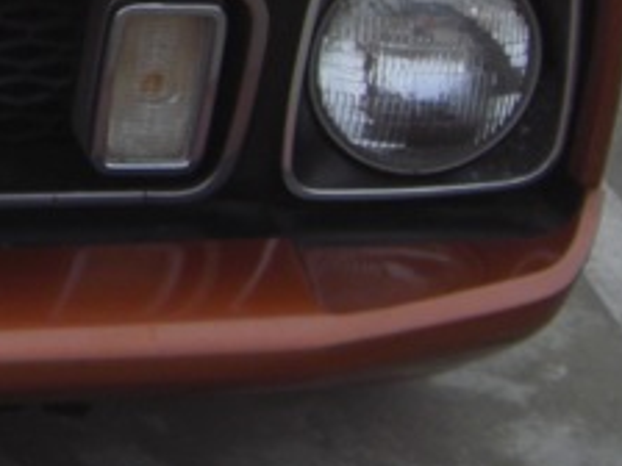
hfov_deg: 10.8
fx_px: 3127
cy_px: -205
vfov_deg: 8.4
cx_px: -408
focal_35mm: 174
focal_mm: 6.2
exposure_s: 1/125
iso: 64
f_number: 8
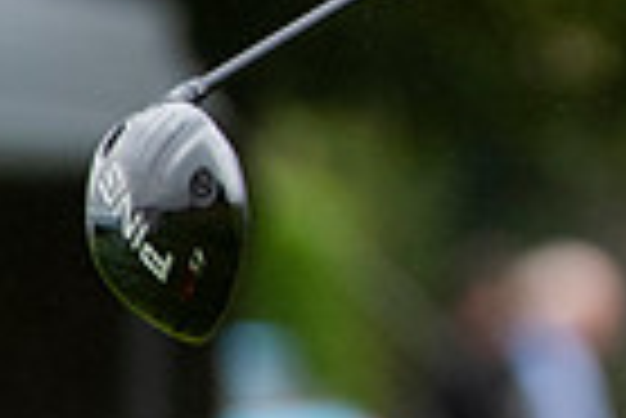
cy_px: -231
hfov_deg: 1.6
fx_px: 21776
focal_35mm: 1251
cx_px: 1293
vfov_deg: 1.1
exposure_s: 1/1250
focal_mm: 200
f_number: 4
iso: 1000
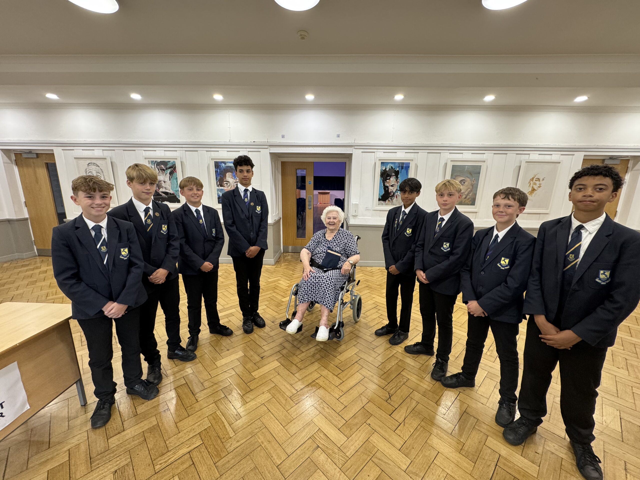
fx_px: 259
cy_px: 240
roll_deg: -0.7
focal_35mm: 14
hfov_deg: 102.1
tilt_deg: -12.2
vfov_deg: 85.7
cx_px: 320
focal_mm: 2.22
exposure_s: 1/100
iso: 200
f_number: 2.2
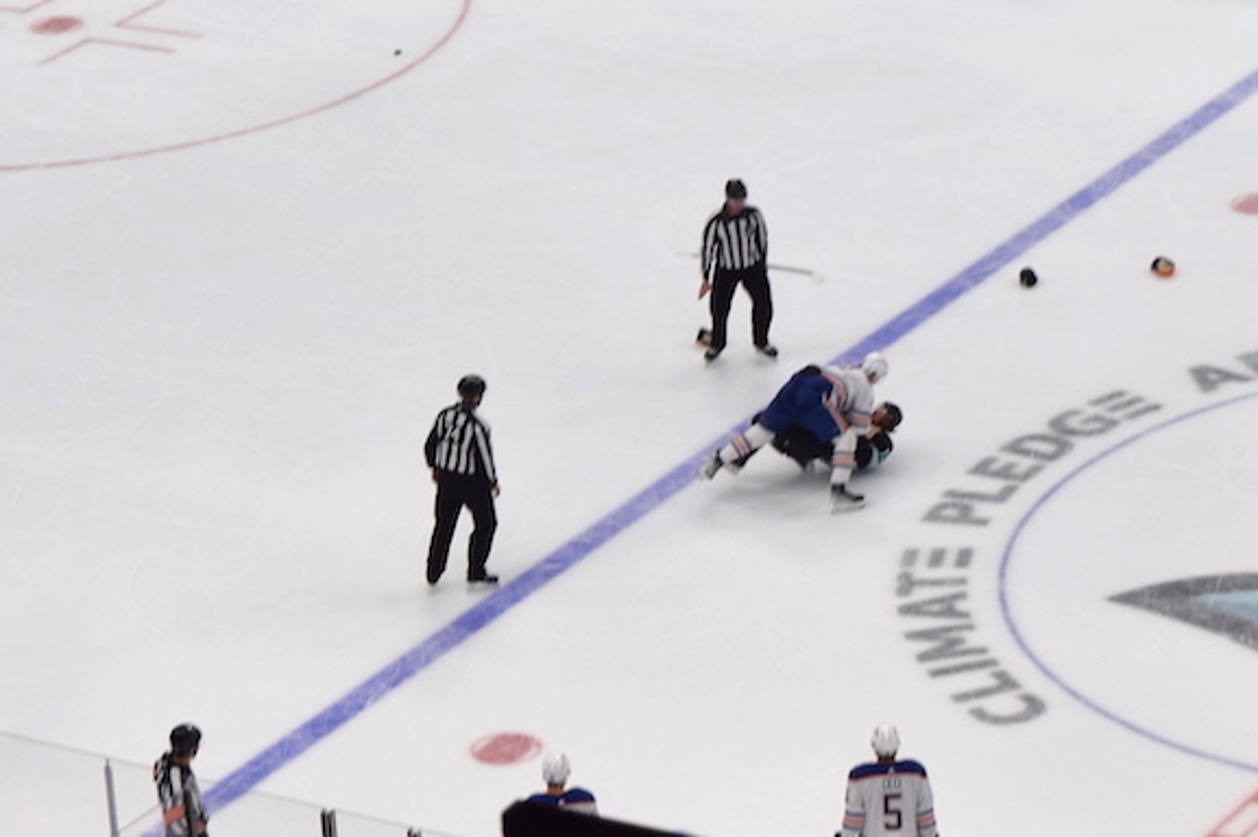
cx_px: 730
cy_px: 223
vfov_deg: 7.5
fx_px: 6395
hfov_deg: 11.2
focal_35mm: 183
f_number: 8
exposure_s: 1/250
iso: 400
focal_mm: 55
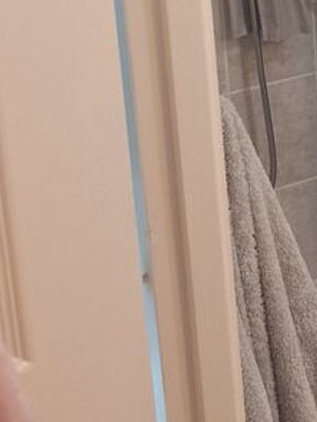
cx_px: 527
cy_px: -100
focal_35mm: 82
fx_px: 1000
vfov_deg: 21.8
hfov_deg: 15.9
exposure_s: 1/50
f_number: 1.8
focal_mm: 5.23
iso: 200
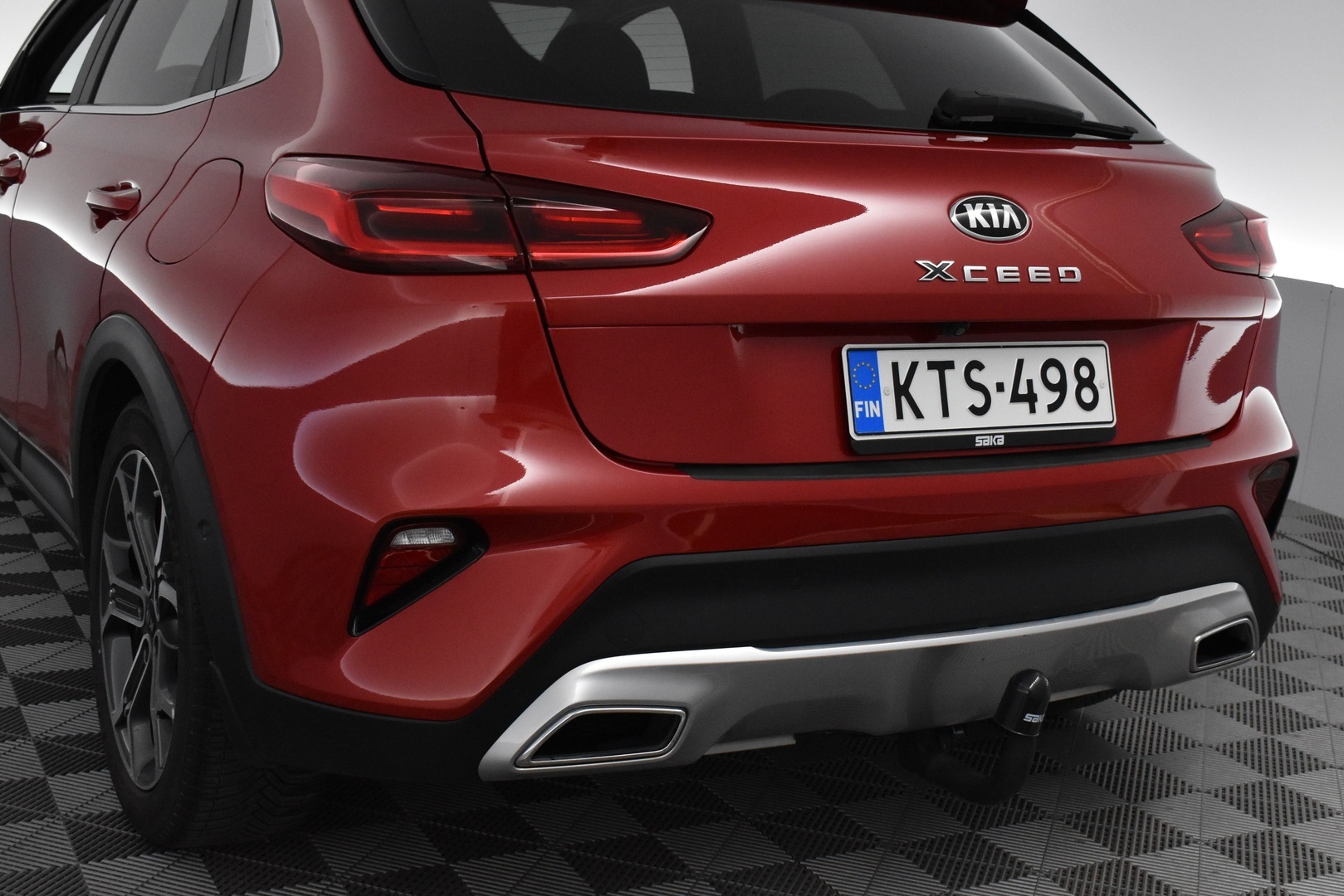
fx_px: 1680
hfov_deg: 43.6
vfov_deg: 29.9
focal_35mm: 45
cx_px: 672
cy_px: 448
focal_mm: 30
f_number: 6.3
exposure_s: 1/160
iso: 3200
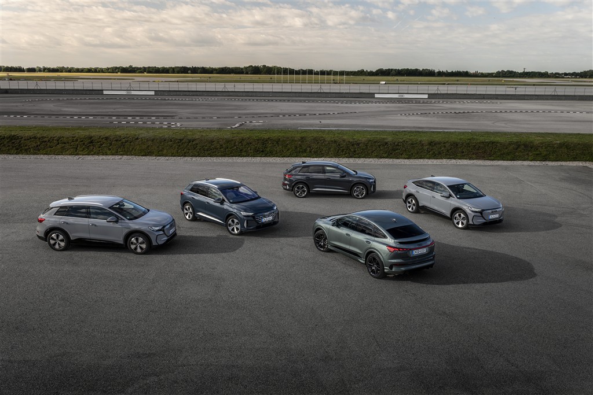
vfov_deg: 41.1
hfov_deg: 58.7
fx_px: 527
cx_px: 296
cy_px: 198
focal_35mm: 32
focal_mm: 32
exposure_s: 1/50
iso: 125
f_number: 7.1
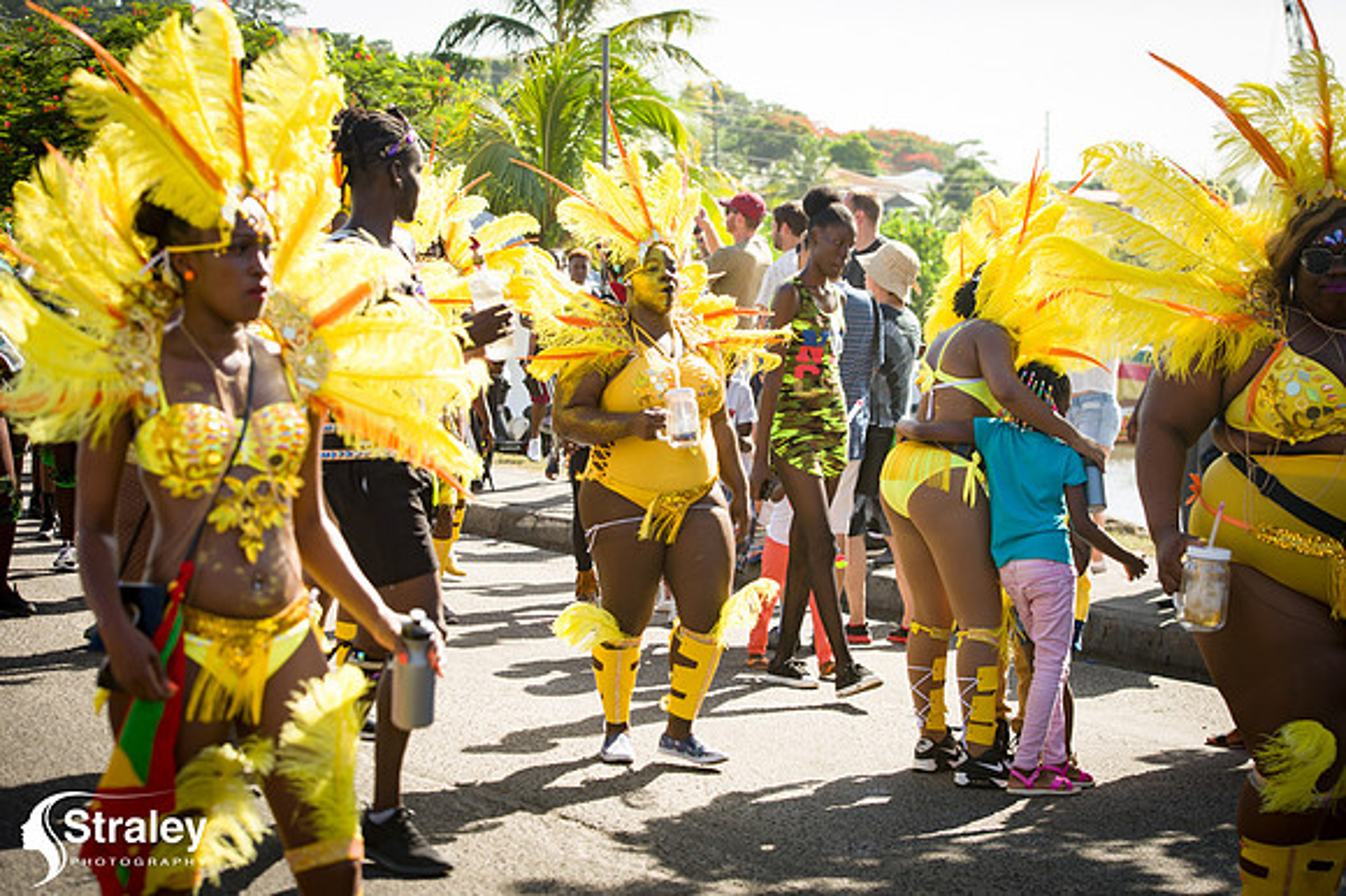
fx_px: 2915
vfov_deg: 17.5
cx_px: 673
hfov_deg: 26.0
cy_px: 448
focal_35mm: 78
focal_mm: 78
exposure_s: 1/200
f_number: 7.1
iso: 100
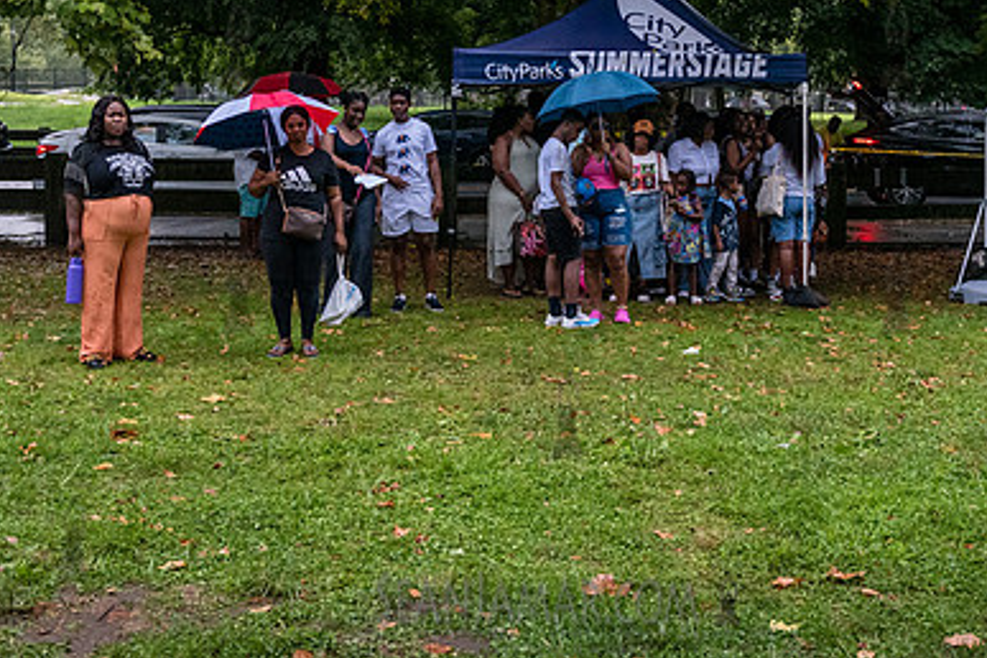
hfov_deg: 36.8
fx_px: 1480
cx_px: 566
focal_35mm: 54
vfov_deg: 24.8
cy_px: 167
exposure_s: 1/250
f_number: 3.2
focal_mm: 34
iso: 4000
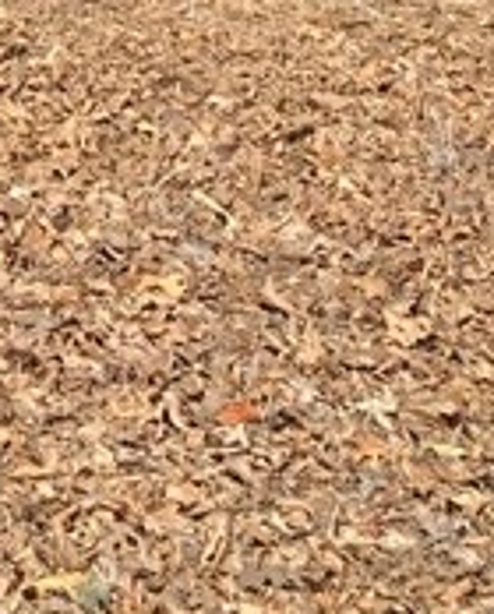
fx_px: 2714
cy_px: -1090
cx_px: -607
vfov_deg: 10.2
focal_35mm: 149
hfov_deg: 9.5
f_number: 1.8
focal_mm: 4.25
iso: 25
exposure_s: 1/1088
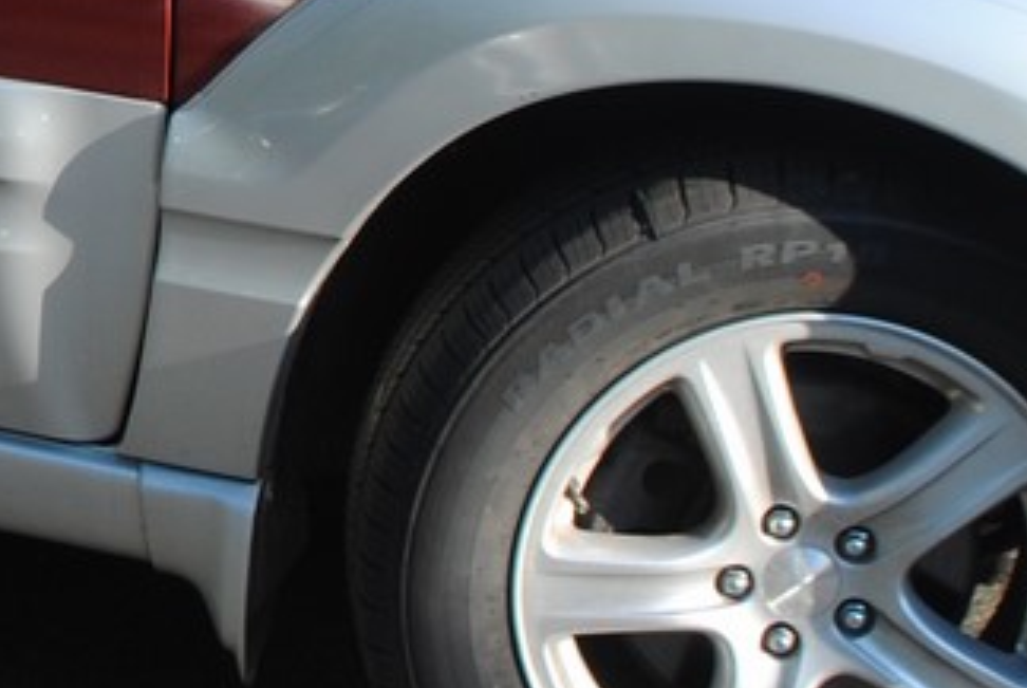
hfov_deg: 13.3
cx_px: -342
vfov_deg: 9.1
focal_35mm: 148
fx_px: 4228
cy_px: -271
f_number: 6.3
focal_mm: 20
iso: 100
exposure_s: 1/160
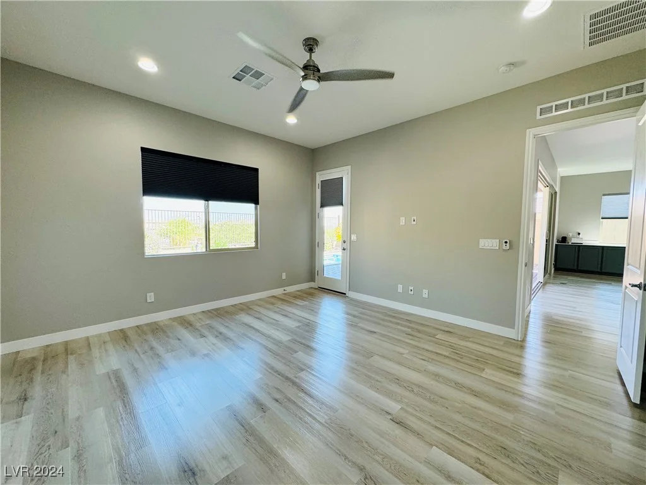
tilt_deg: -4.3
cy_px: 242
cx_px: 323
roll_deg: -0.7
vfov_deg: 85.7
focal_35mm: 14
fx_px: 261
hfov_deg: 102.1
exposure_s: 1/120
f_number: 2.2
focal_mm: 2.22
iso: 160
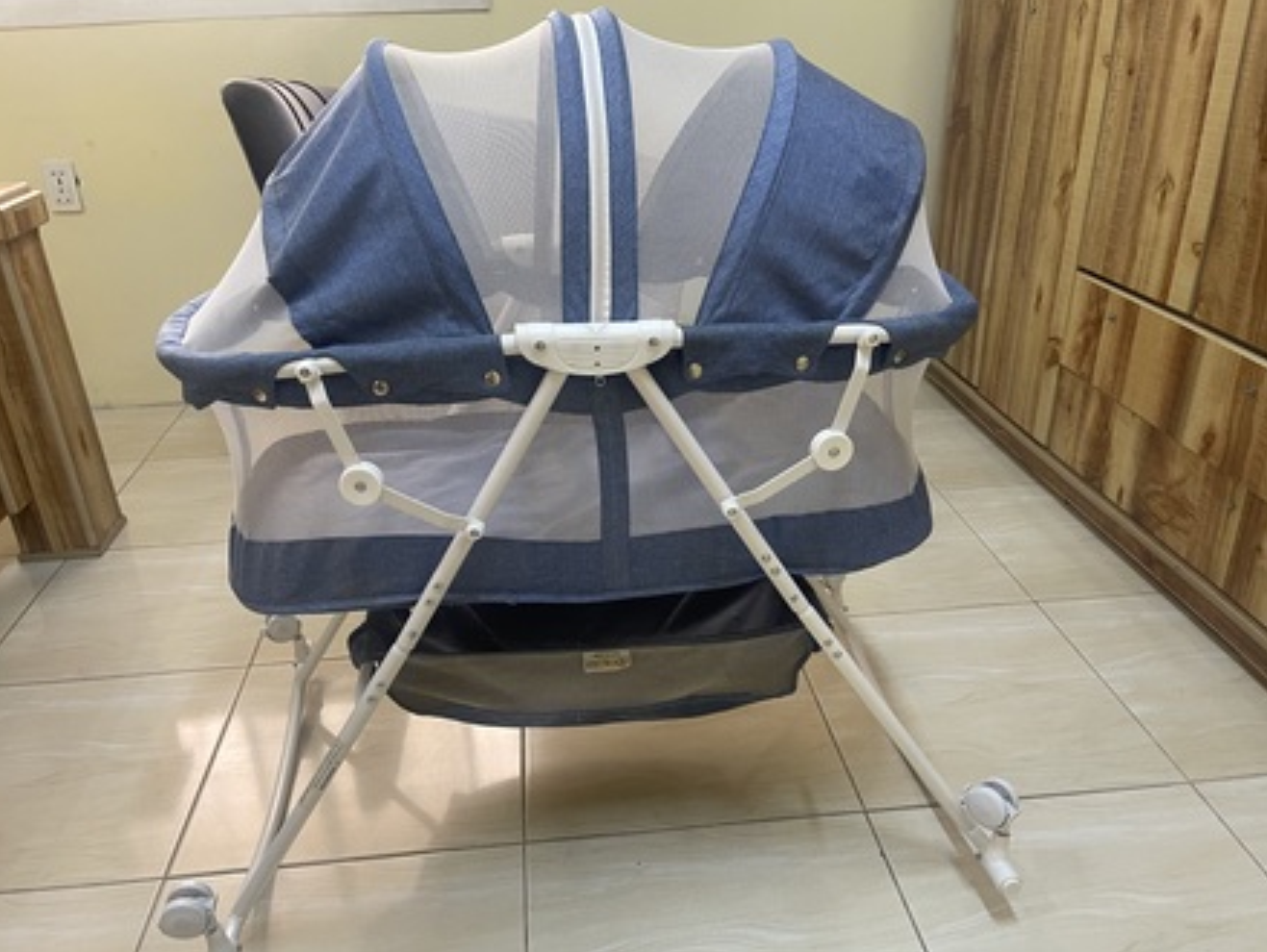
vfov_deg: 53.1
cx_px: 622
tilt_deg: -27.7
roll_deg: +2.0
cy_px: 483
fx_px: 952
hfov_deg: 67.3
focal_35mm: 26
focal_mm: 5.1
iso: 160
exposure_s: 1/60
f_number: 1.6
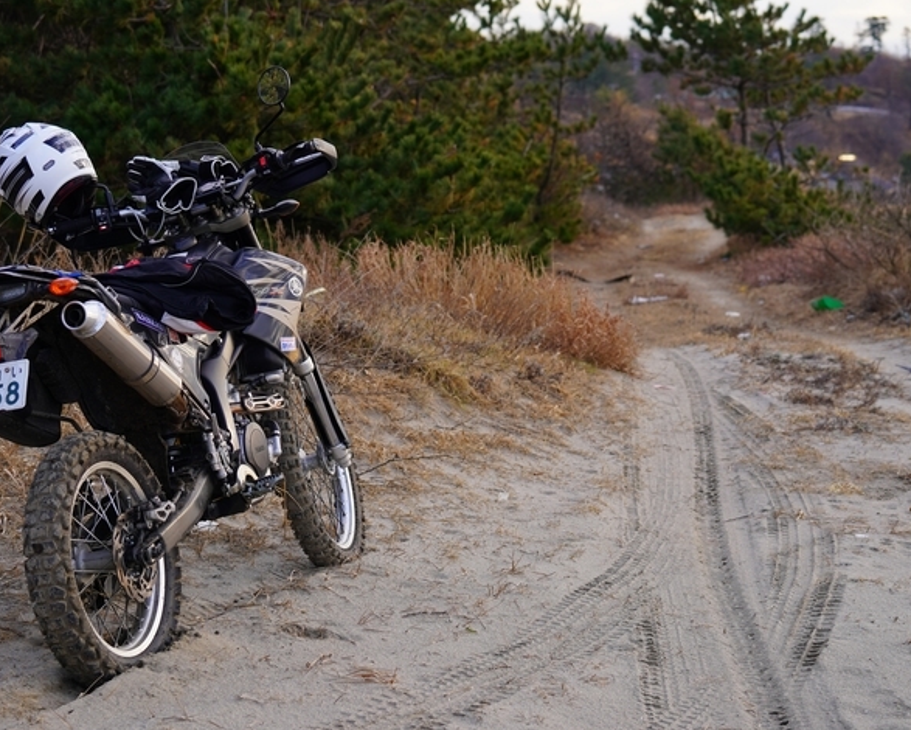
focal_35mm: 92
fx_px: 2481
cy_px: 358
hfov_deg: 20.8
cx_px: 450
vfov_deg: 16.7
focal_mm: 72
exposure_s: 1/100
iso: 100
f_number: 5.6
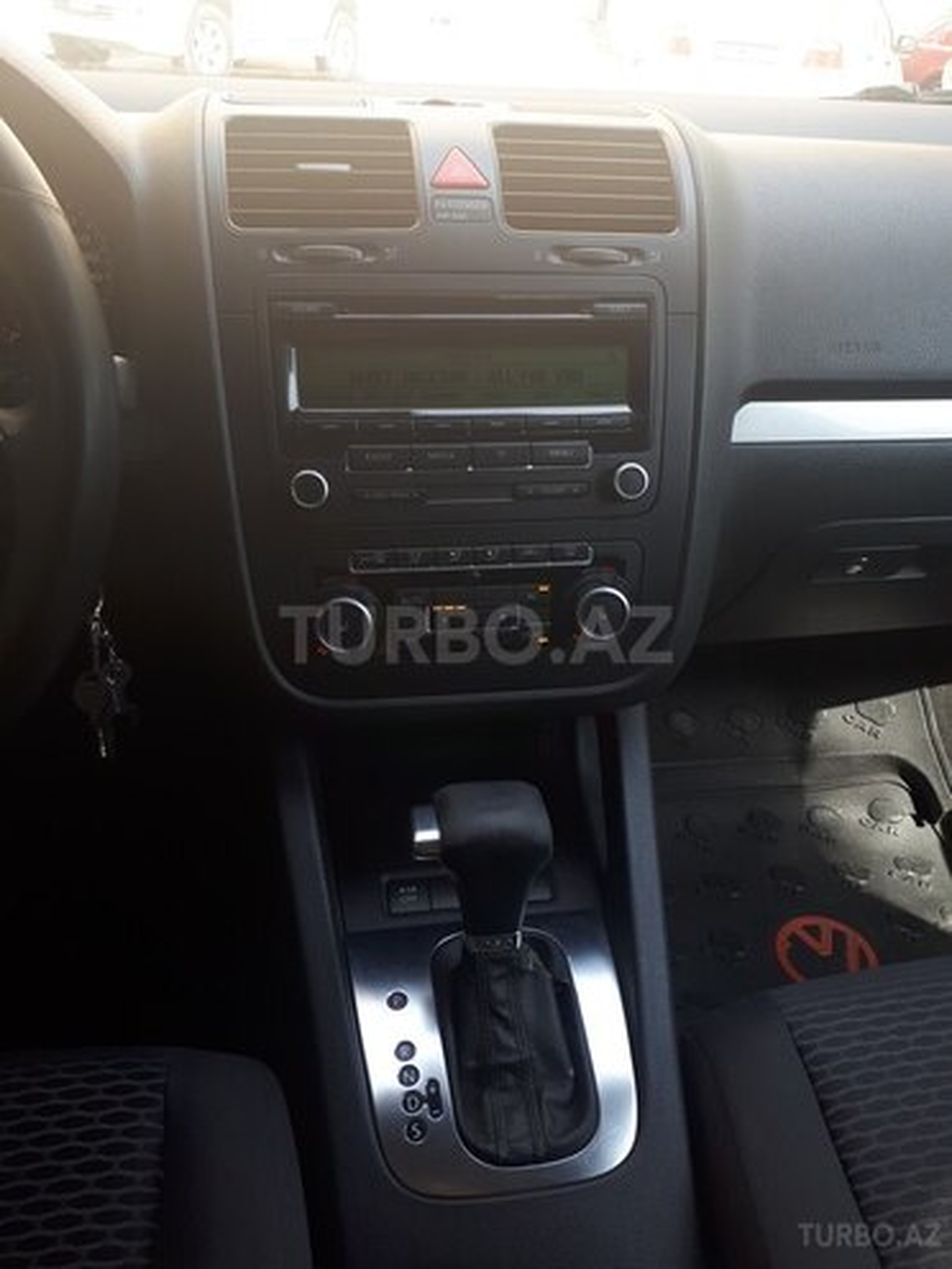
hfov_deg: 51.4
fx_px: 990
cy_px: 634
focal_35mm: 27
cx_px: 476
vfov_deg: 65.3
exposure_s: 1/100
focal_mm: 3.6
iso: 40
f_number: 1.9
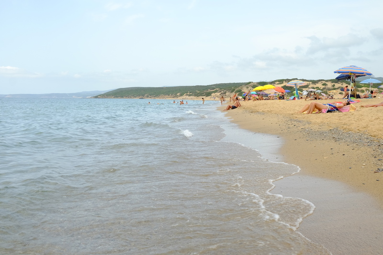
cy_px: 128
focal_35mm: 35
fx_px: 372
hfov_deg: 54.4
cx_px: 192
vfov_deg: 37.8
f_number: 8
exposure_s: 1/90
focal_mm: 23
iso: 200
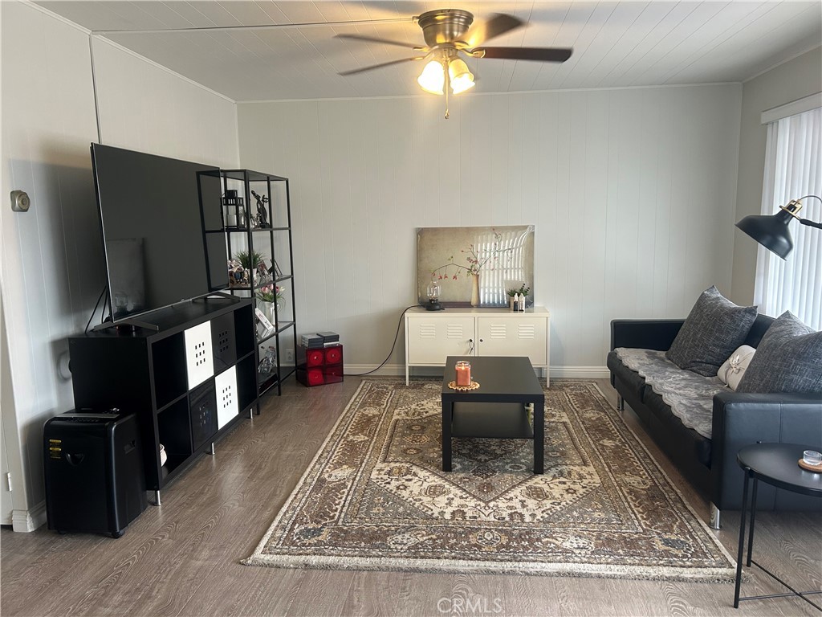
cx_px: 411
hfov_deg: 67.3
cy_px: 308
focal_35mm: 26
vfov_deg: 53.1
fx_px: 617
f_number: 1.5
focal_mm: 5.7
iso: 125
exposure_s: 1/60
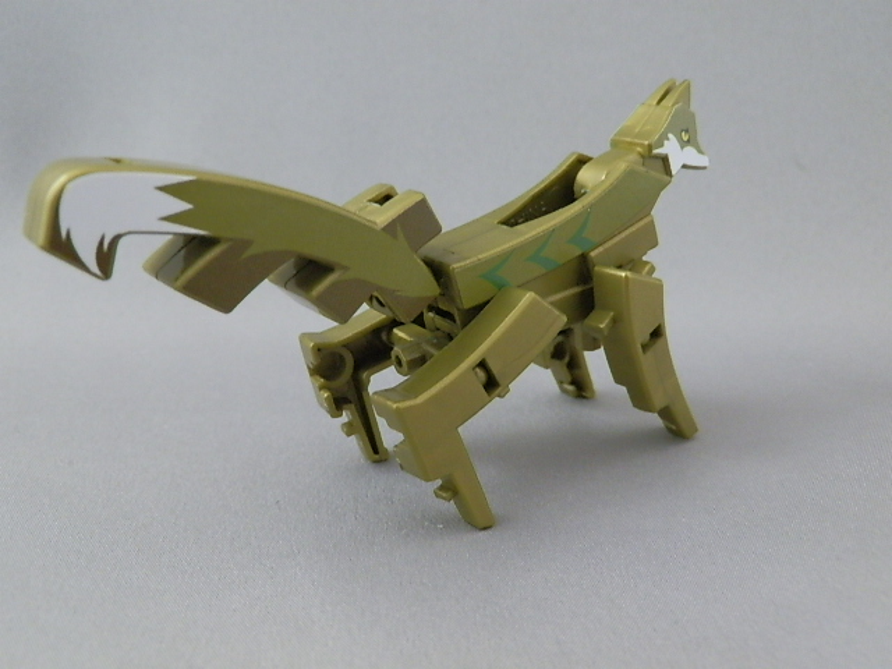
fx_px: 876
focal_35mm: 34
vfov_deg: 41.8
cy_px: 334
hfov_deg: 54.0
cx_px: 446
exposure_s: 1/8
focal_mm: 6.17
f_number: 3.5
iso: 250
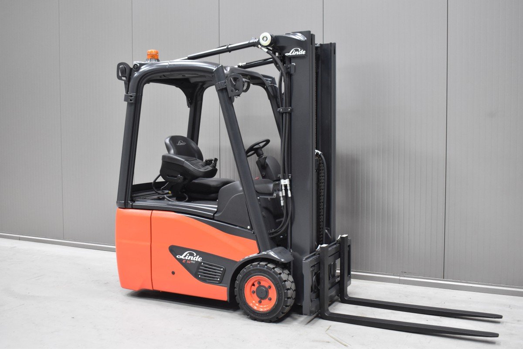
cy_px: 174
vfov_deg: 35.5
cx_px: 262
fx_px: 545
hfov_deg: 51.3
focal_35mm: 38
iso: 1600
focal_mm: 25
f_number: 4.5
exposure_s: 1/30
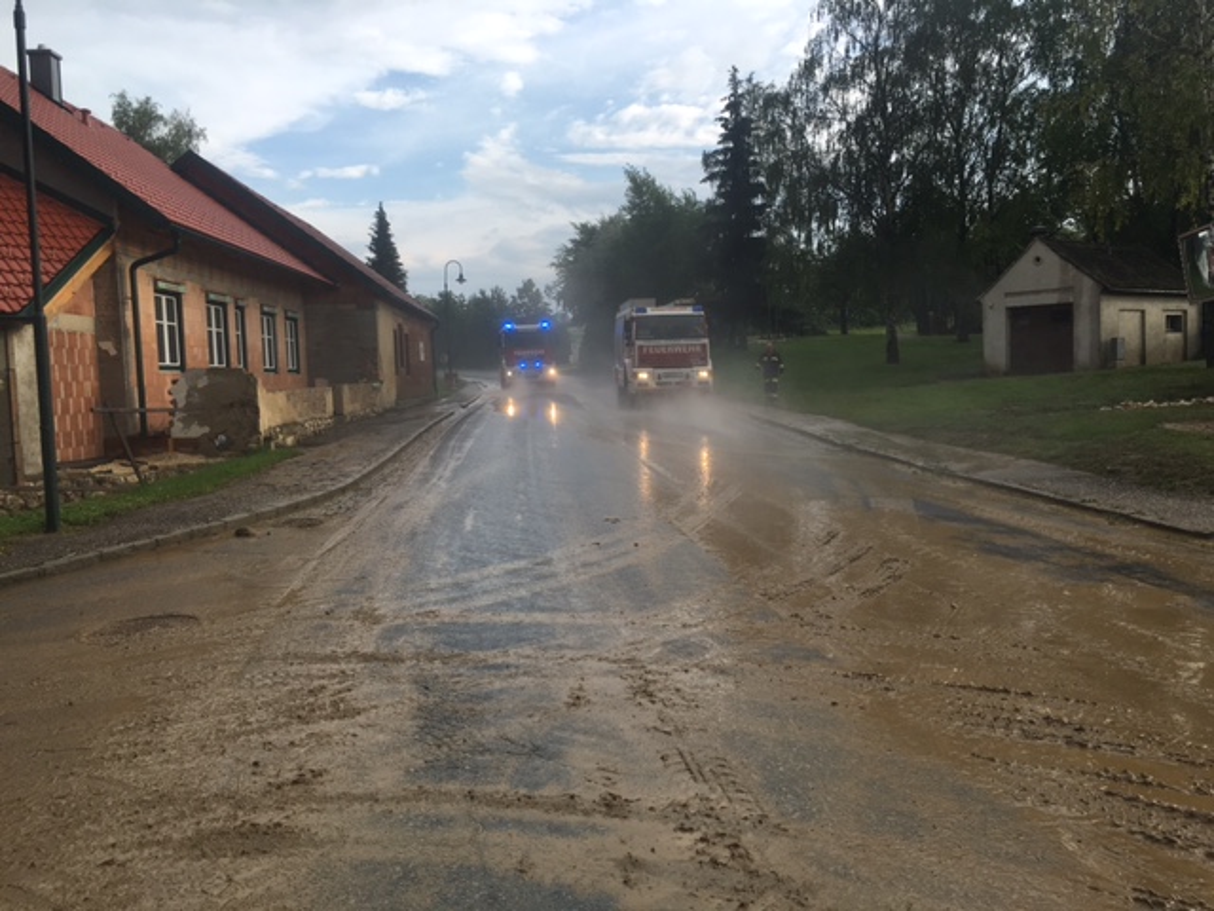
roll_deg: -0.3
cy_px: 456
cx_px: 607
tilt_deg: -7.1
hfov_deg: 61.7
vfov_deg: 48.2
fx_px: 1017
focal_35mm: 29
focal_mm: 4.15
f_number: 2.2
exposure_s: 1/793
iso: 25
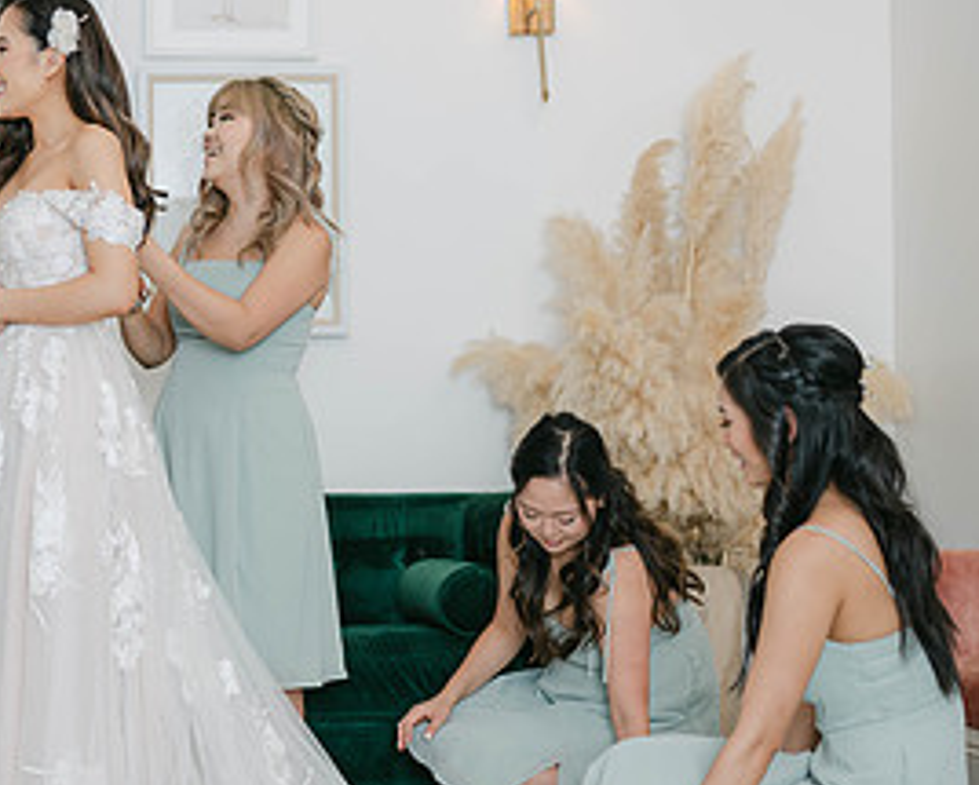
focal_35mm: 74
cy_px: 427
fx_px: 2146
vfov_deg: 20.7
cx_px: 44
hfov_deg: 24.7
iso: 100
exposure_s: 1/125
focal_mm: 35
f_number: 2
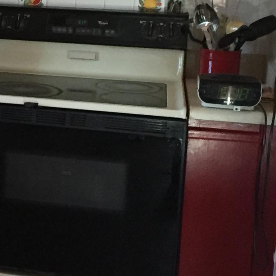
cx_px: -133
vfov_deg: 15.7
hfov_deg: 14.8
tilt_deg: -8.0
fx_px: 992
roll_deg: -1.8
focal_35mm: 110
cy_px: 61
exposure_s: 1/30
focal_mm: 4.15
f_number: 2.2
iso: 200
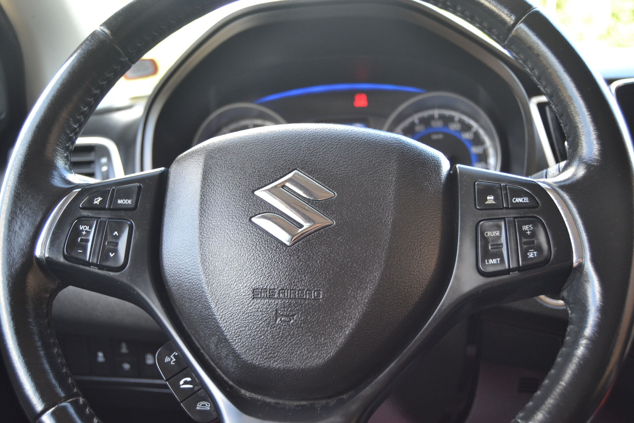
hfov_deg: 49.6
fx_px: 687
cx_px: 317
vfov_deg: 34.2
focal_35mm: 39
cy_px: 212
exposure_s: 1/60
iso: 400
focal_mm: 26
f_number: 4
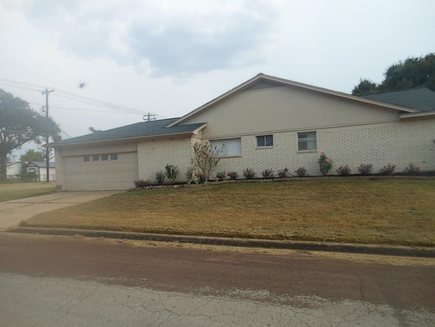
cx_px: 218
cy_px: 164
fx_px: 314
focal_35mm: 25
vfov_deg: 54.9
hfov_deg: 69.4
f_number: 3.2
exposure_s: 1/500
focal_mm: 4.5
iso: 80
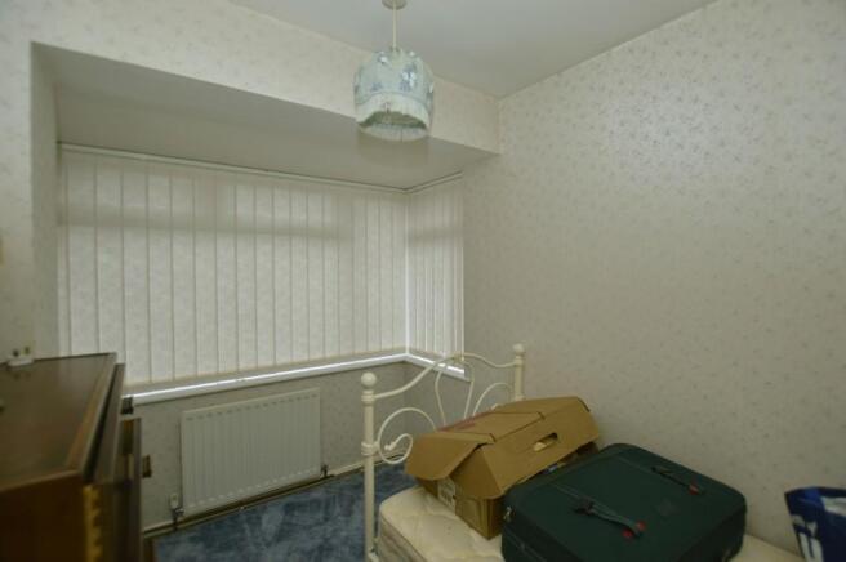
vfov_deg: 77.2
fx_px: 352
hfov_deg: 100.4
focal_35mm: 15
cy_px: 281
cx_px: 423
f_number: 3.5
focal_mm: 10
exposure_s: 1/60
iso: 100
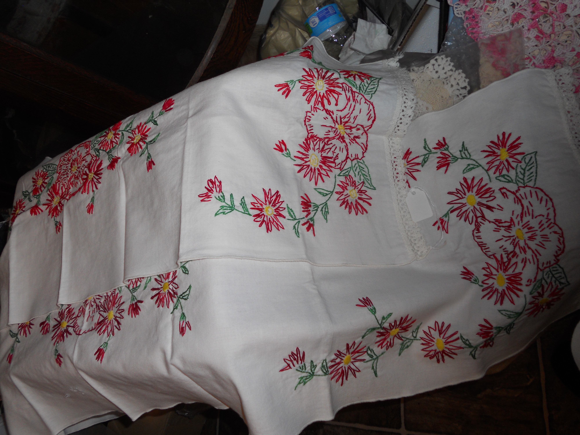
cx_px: 290
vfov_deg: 44.2
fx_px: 536
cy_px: 218
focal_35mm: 32
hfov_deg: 56.8
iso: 80
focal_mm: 5.8
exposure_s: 1/25
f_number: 3.5
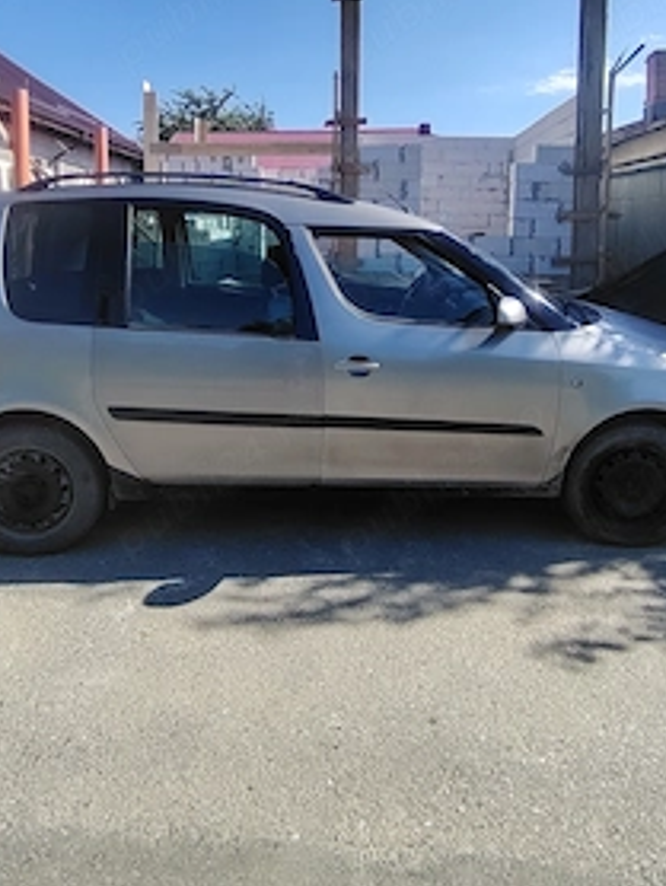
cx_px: 328
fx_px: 589
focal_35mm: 23
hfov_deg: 59.0
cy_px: 287
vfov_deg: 71.4
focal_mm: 1.42
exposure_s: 1/912
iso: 100
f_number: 2.2
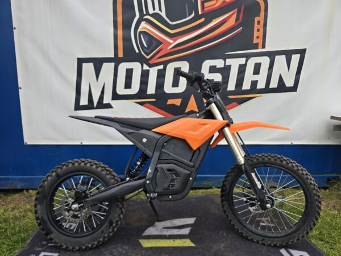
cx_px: 170
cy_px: 128
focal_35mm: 23
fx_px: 227
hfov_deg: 73.9
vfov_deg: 58.9
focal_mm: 6.3
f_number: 1.7
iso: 25
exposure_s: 1/180
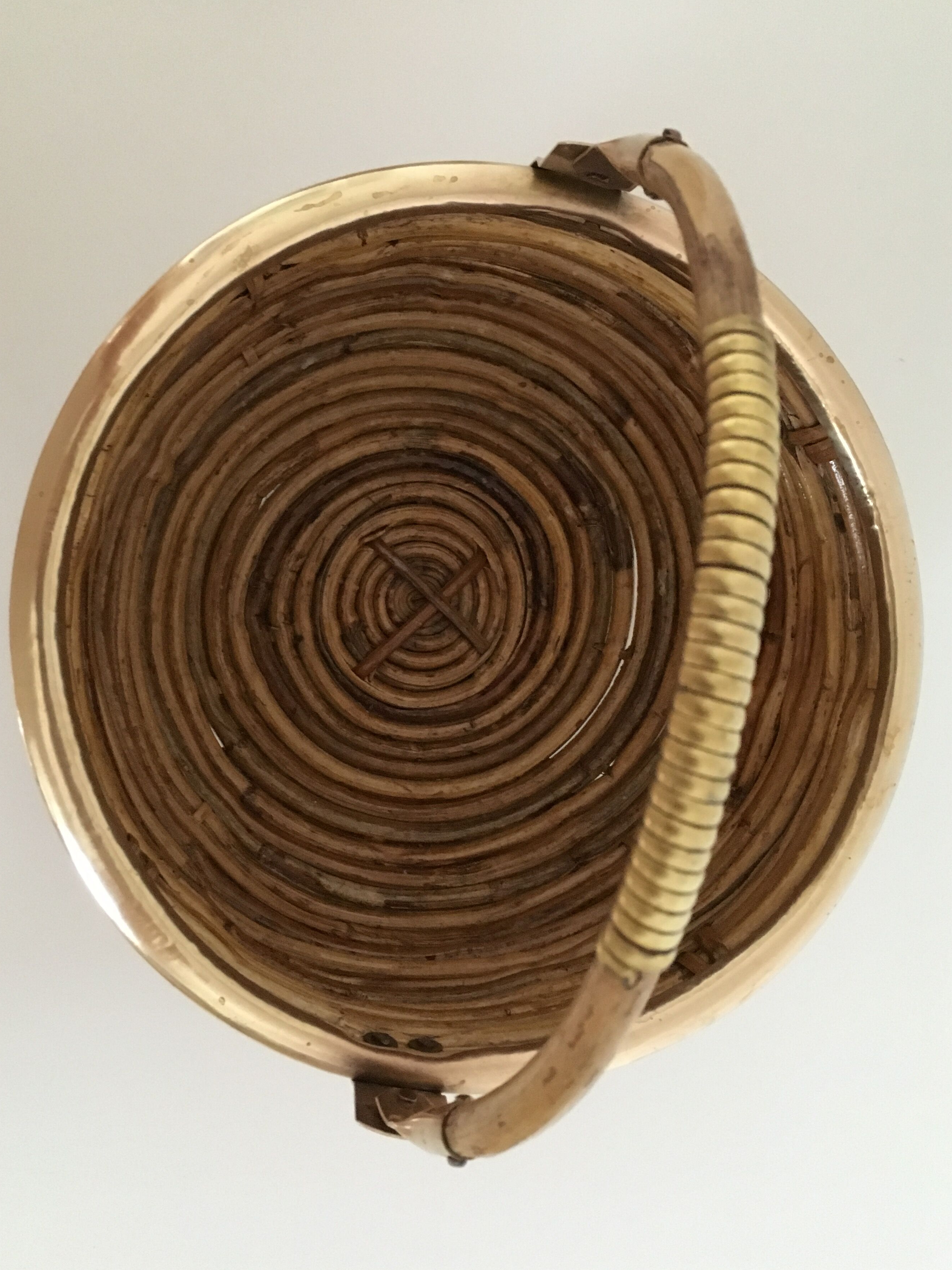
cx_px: 480
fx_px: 1210
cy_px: 620
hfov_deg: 42.9
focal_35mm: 33
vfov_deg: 55.3
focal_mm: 4.15
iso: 320
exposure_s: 1/15
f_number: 2.2
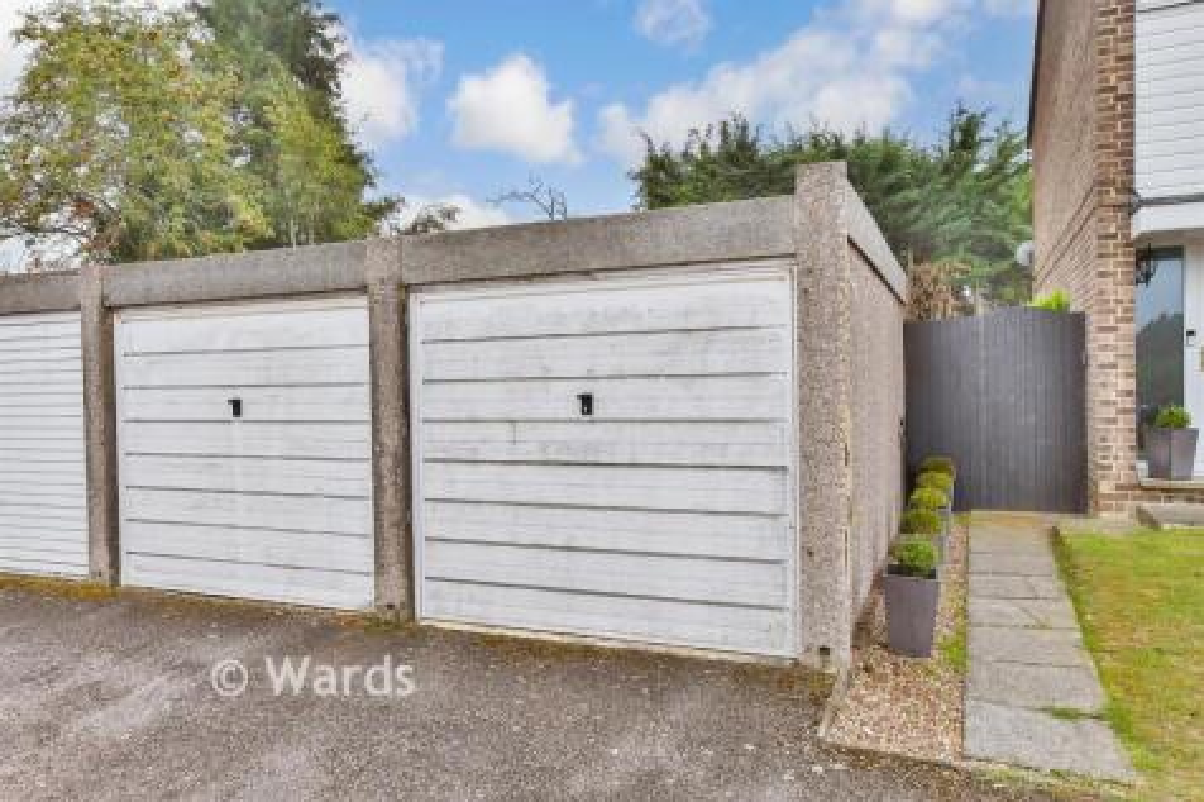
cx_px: 602
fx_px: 836
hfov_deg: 71.5
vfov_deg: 51.3
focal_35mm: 25
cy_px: 401
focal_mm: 17
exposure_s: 1/320
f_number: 9
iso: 800
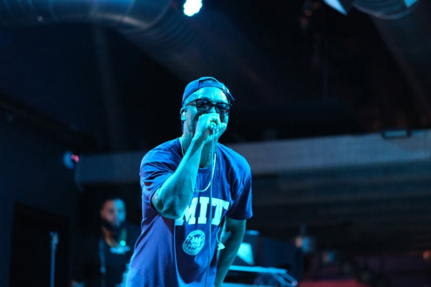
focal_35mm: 84
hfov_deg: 24.2
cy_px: 144
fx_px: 1005
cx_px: 216
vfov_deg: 16.3
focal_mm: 56
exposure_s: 1/170
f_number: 1.4
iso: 8000
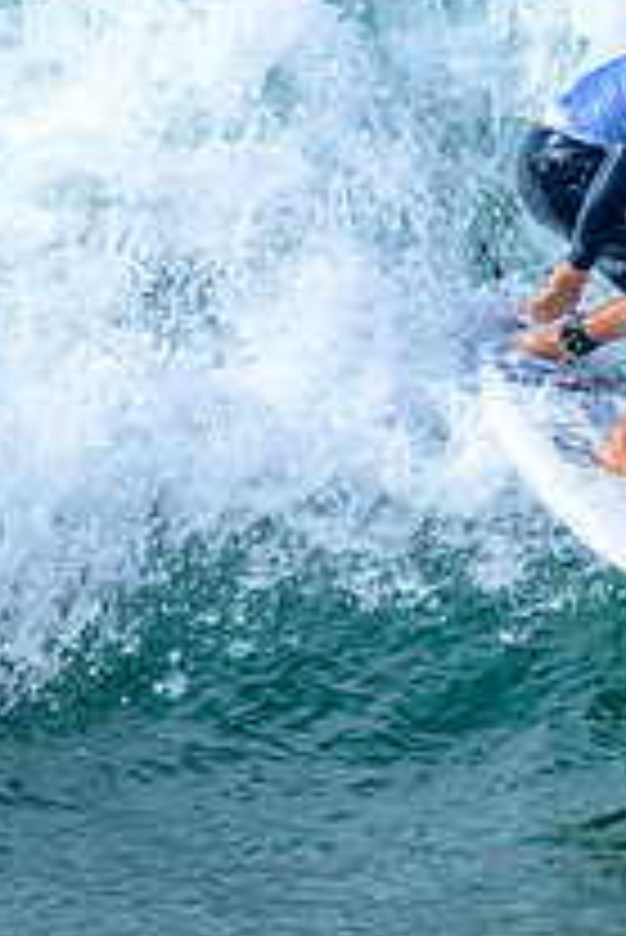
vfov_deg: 0.7
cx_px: 1303
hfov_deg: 0.5
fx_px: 74156
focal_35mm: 2848
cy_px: 137
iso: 400
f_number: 6.3
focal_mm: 800
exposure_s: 1/2000
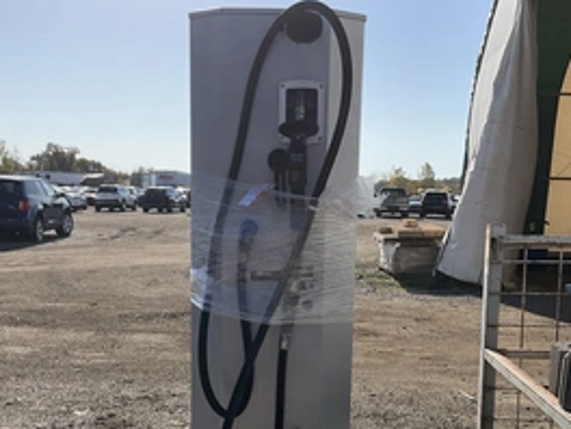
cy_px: 306
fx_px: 726
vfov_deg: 32.4
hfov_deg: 42.9
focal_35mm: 44
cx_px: 273
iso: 25
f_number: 1.8
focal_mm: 3
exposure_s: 1/2801
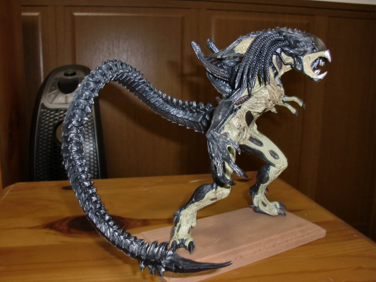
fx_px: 391
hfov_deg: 51.4
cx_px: 188
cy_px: 141
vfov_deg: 39.7
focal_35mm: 36
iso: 125
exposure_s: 1/30
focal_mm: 6.3
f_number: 2.8
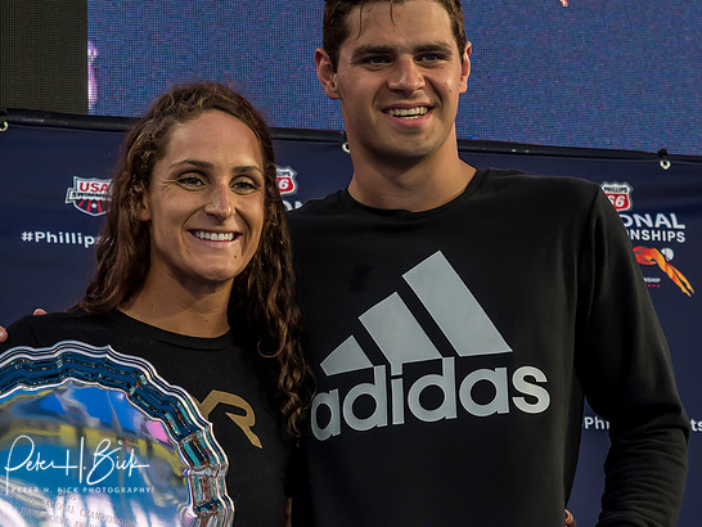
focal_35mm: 122
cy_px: 261
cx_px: 502
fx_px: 2475
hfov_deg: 16.1
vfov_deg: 12.2
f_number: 4
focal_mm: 40
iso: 500
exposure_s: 1/320
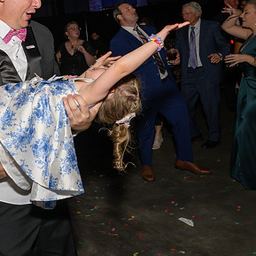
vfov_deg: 34.5
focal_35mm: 48
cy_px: 58
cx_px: -30
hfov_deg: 31.2
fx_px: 402
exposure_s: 1/250
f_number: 8
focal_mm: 24
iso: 800
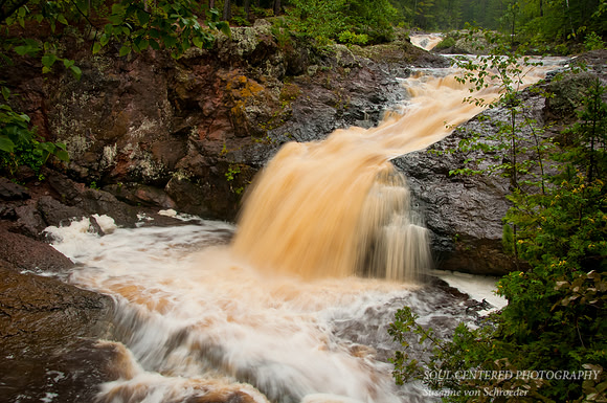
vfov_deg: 36.8
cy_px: 202
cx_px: 304
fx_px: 606
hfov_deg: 53.2
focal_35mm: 36
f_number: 22
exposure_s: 1/4
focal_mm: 24
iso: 200
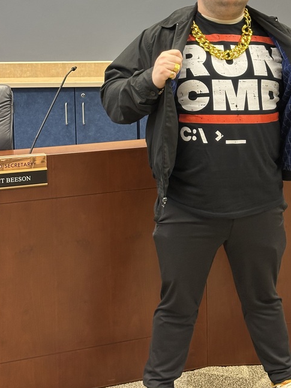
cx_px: 212
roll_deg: -0.7
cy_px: 107
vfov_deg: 25.4
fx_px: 852
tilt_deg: -6.9
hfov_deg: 19.3
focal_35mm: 76
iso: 160
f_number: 1.78
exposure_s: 1/60
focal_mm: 6.86
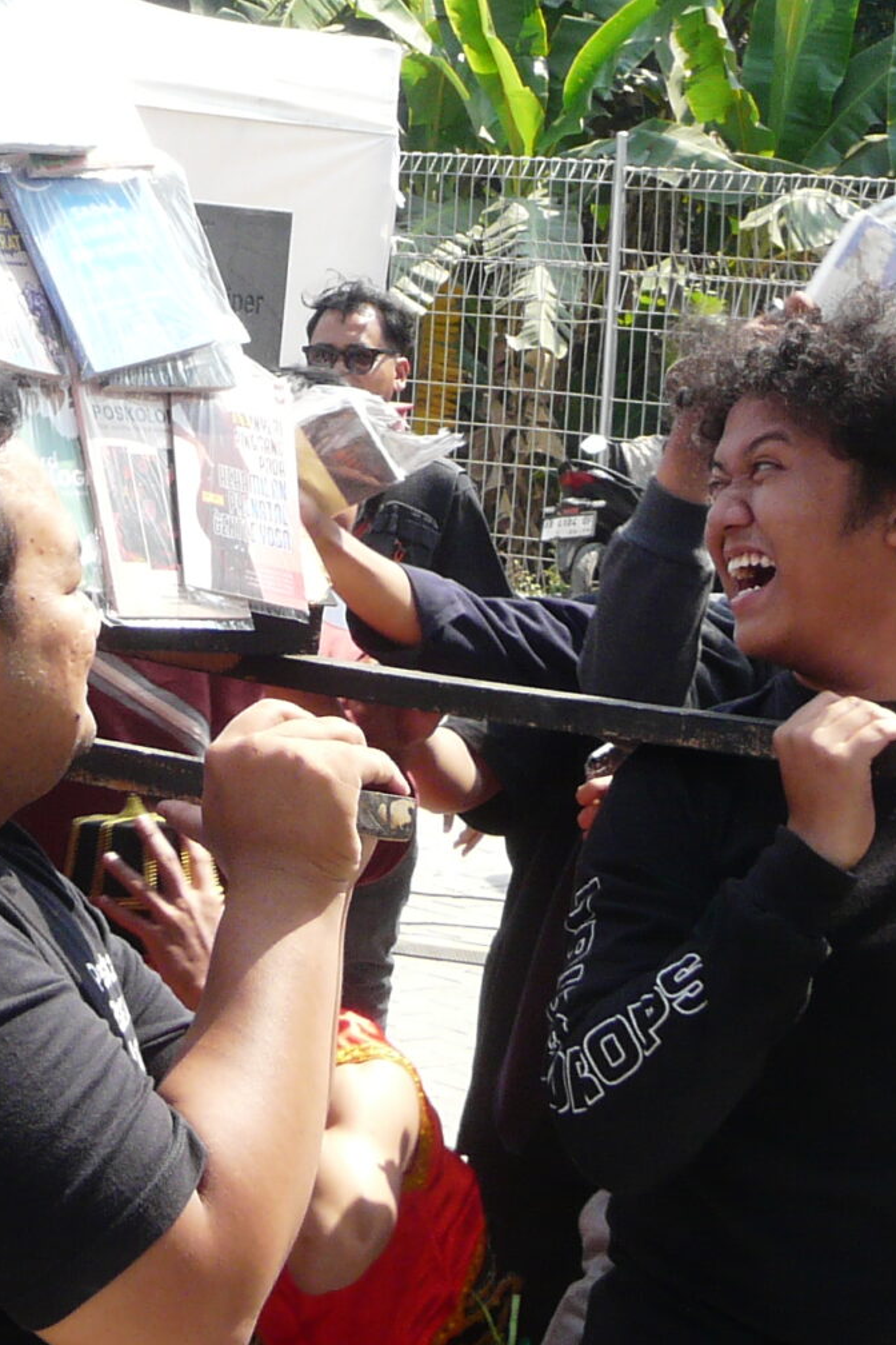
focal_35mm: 103
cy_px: 149
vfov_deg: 19.5
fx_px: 3845
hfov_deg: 13.0
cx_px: -153
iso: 100
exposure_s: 1/200
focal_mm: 6.4
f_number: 4
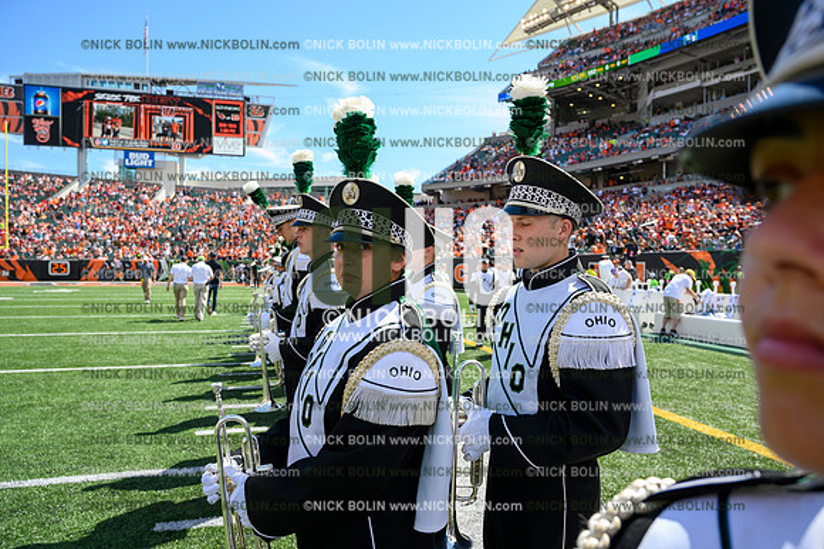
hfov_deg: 73.8
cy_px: 274
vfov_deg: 53.1
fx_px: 549
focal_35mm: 24
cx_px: 412
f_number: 5.6
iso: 100
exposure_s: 1/200
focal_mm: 24
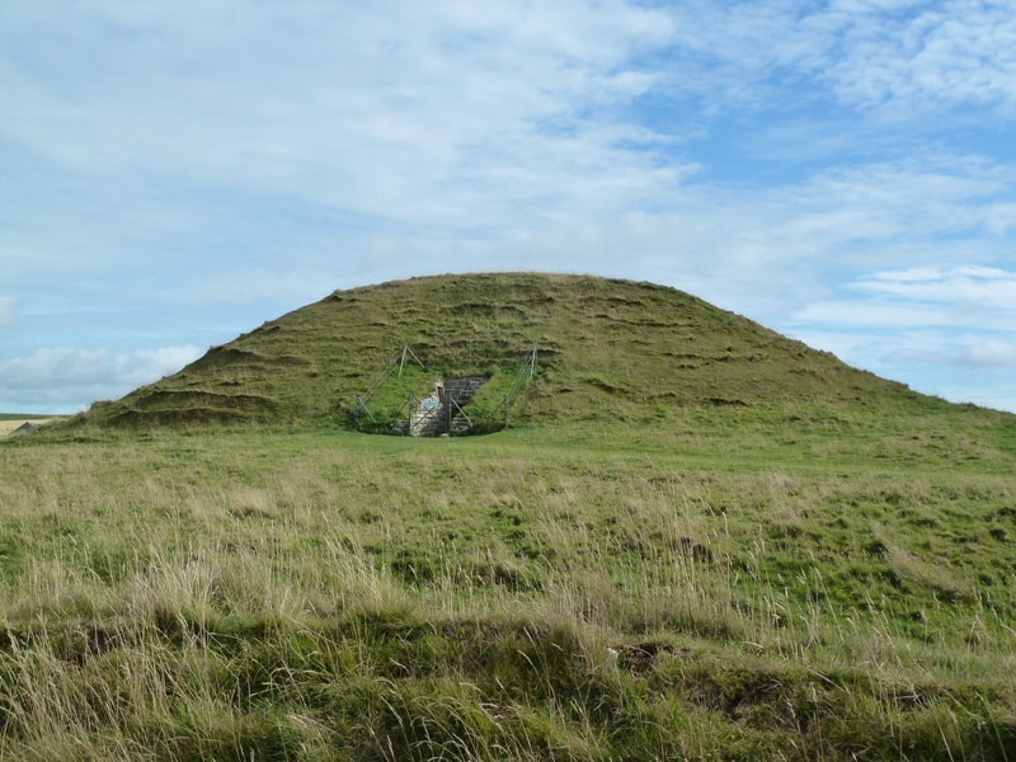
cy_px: 381
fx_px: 1233
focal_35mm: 42
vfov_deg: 34.3
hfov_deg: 44.8
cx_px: 508
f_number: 5
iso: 125
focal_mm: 6.9
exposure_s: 1/400
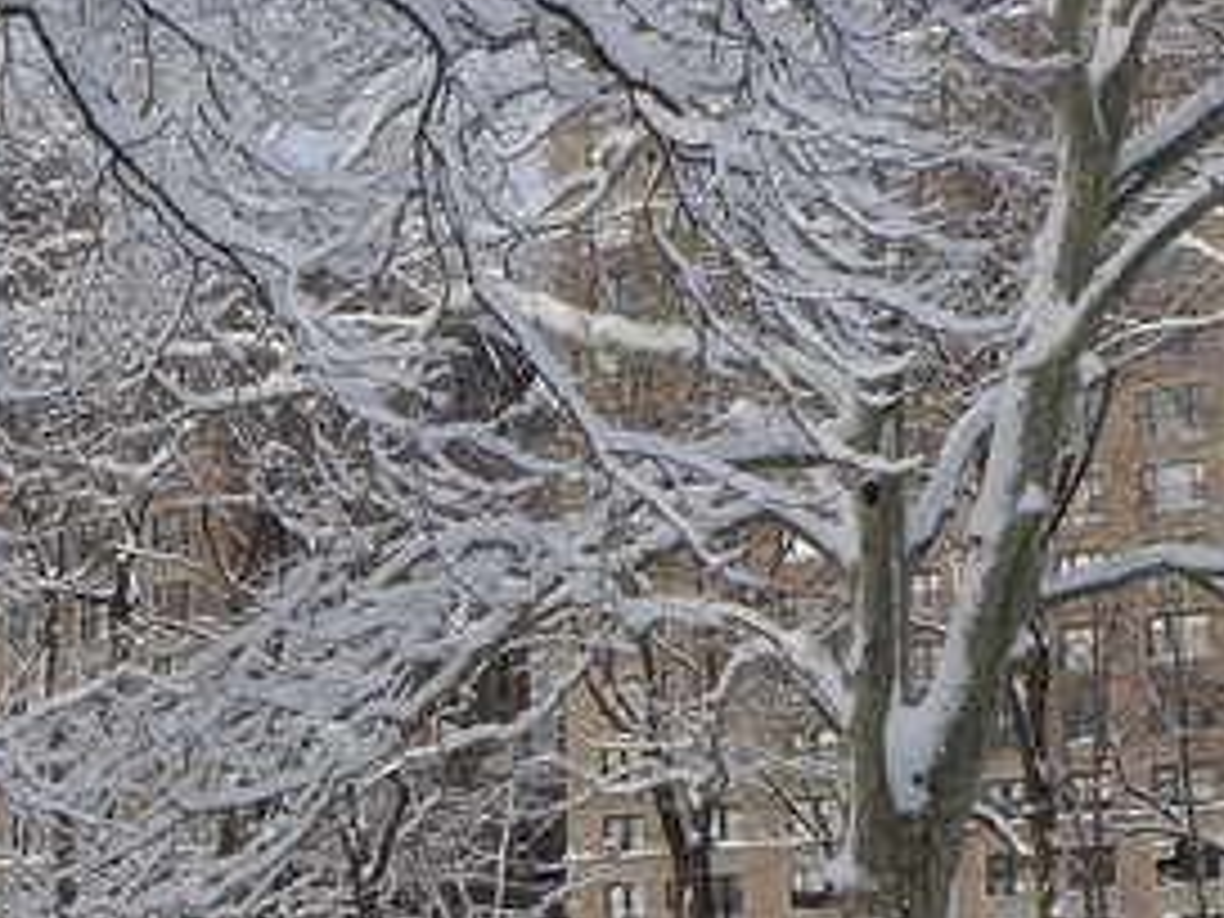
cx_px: 153
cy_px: 963
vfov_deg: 16.5
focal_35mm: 87
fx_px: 3076
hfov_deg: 22.0
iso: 80
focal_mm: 7.9
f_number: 4
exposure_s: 1/500
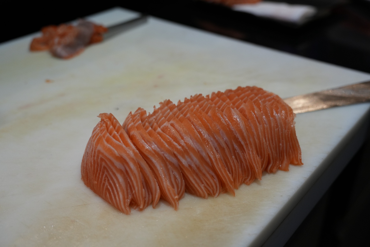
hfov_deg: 48.5
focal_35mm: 40
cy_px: 124
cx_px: 185
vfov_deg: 33.4
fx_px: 411
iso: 2000
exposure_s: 1/160
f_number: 4
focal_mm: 40
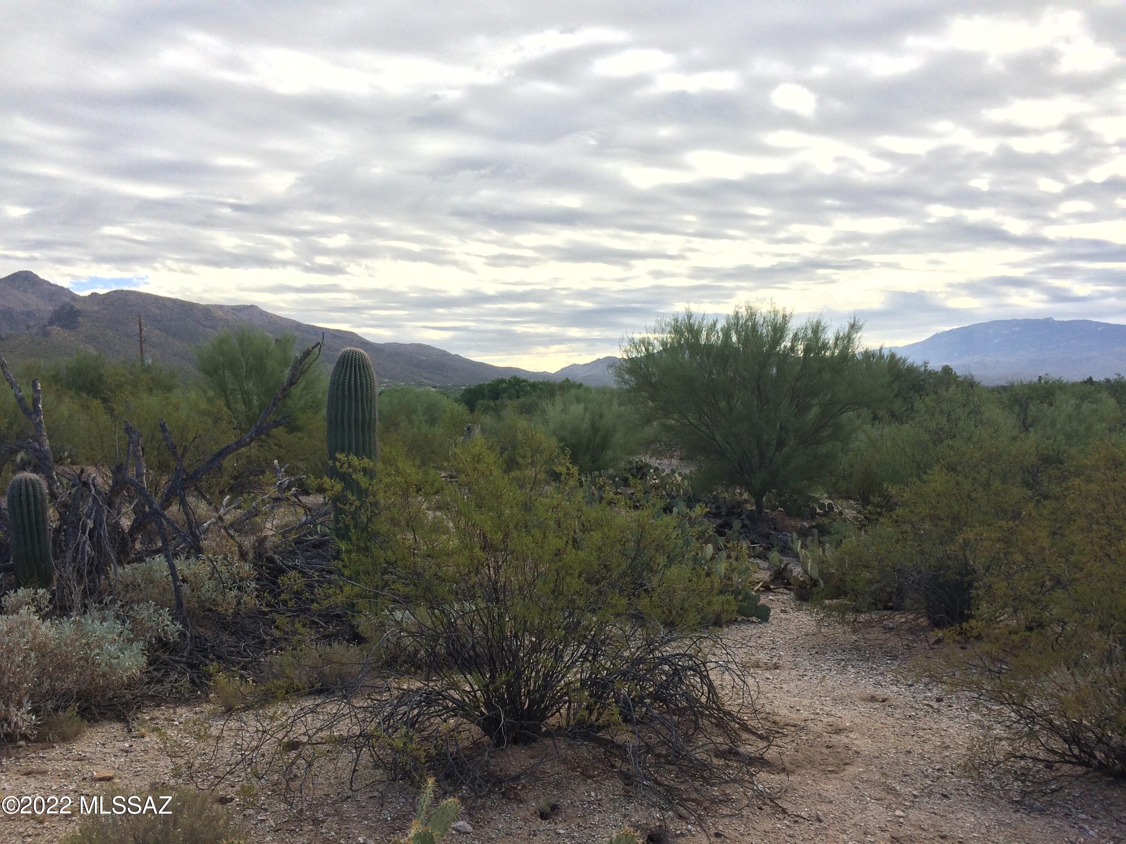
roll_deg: +1.3
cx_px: 563
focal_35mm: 29
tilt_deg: -2.0
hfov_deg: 61.7
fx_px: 943
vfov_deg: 48.2
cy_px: 422
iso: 32
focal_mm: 4.15
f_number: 2.2
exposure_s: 1/1172
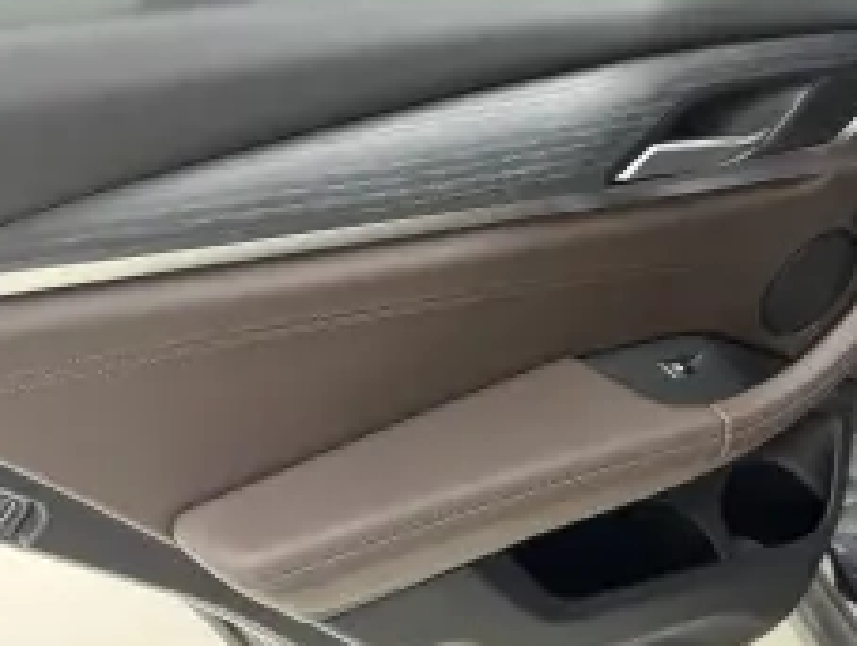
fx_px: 942
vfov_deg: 37.8
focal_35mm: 38
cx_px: 506
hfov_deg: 48.7
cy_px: 317
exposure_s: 1/33
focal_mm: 6.76
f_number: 1.78
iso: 640
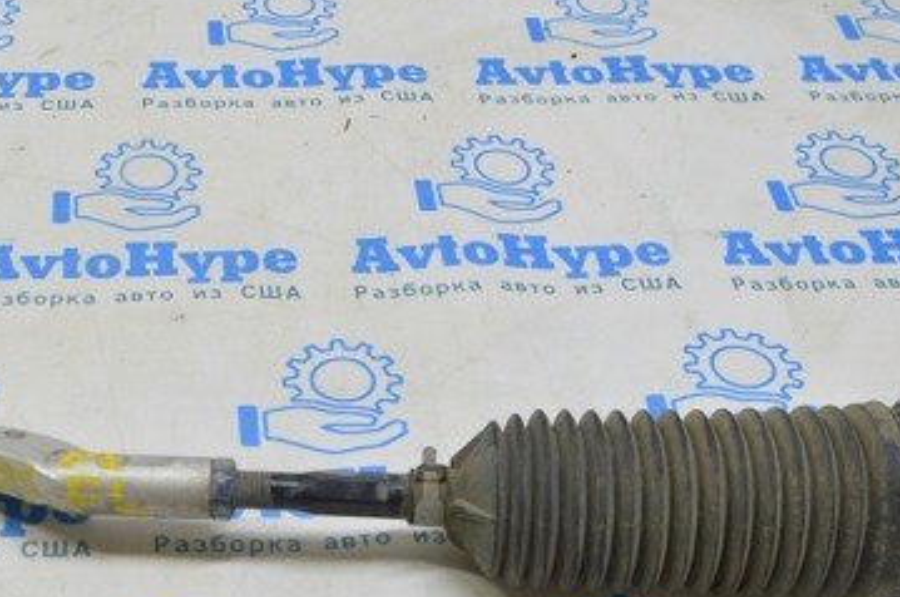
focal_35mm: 67
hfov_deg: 29.5
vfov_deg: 20.2
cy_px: 355
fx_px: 1669
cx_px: 188
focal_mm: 25
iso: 400
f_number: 5.6
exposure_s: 1/25
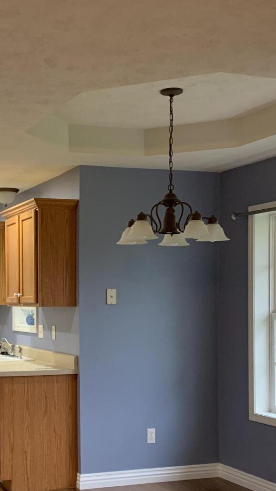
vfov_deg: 37.5
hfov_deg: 21.4
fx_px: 716
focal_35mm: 55
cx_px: 33
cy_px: 326
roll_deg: +0.8
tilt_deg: +0.0
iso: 400
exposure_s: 1/60
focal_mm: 4.25
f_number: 1.8
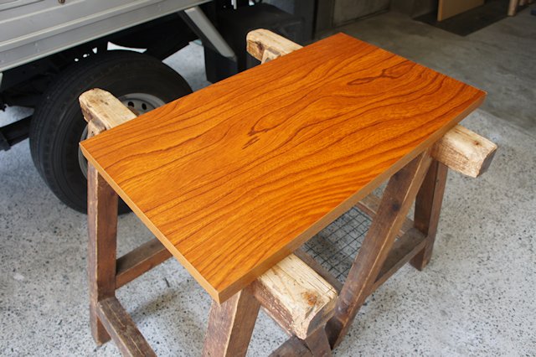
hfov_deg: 67.4
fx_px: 402
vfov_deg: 47.9
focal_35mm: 27
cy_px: 178
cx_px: 268
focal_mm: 18
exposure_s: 1/30
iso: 200
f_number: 4
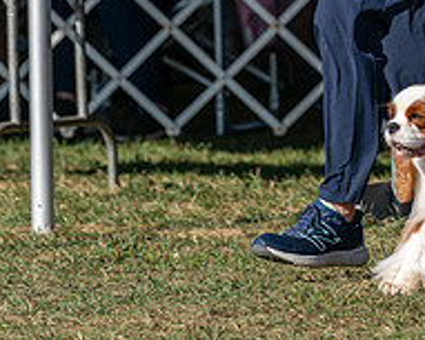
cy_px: -93
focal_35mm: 563
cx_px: 373
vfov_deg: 2.7
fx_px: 7085
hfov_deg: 3.4
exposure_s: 1/1250
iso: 125
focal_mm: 170
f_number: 4.5
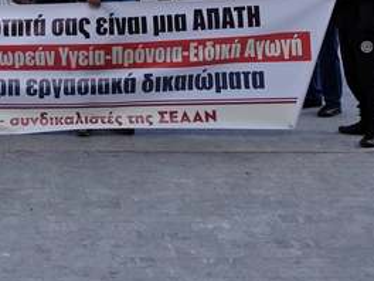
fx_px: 659
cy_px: -42
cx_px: 18
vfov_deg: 22.4
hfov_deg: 29.9
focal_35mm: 61
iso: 50
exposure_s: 1/689
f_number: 1.65
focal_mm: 6.14
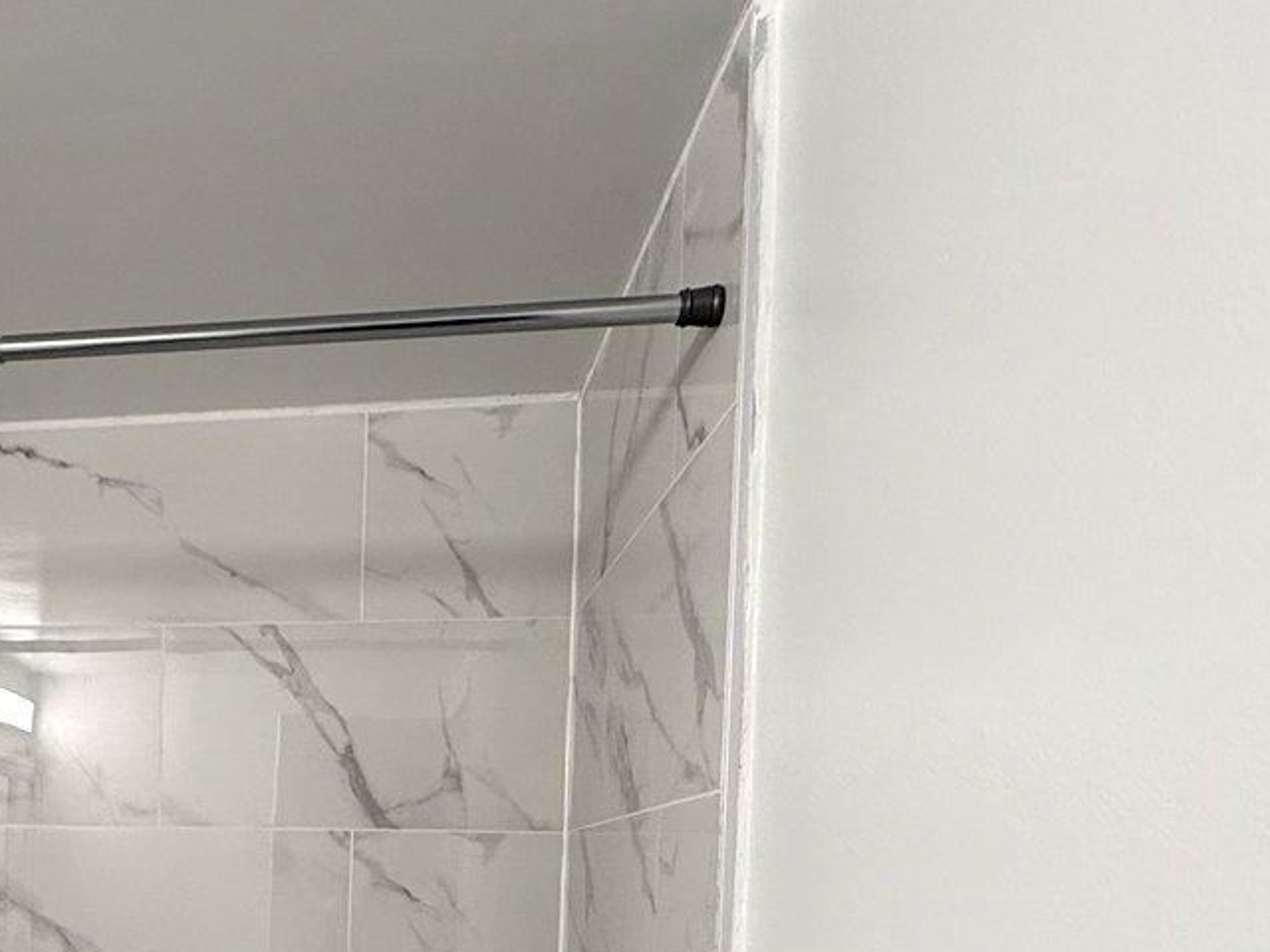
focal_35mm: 35
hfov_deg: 46.7
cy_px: 900
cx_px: 97
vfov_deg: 37.4
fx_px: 1284
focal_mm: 2.22
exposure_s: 1/120
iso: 160
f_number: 2.2
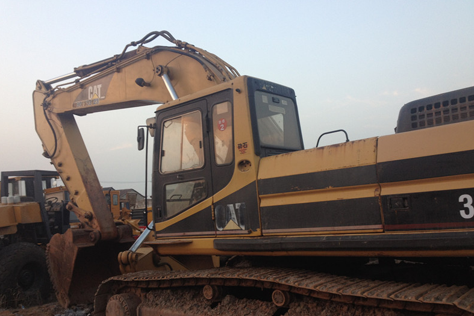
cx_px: 234
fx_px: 487
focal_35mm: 37
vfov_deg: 35.9
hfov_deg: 51.9
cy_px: 178
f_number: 2.4
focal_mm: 4.28
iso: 64
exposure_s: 1/60
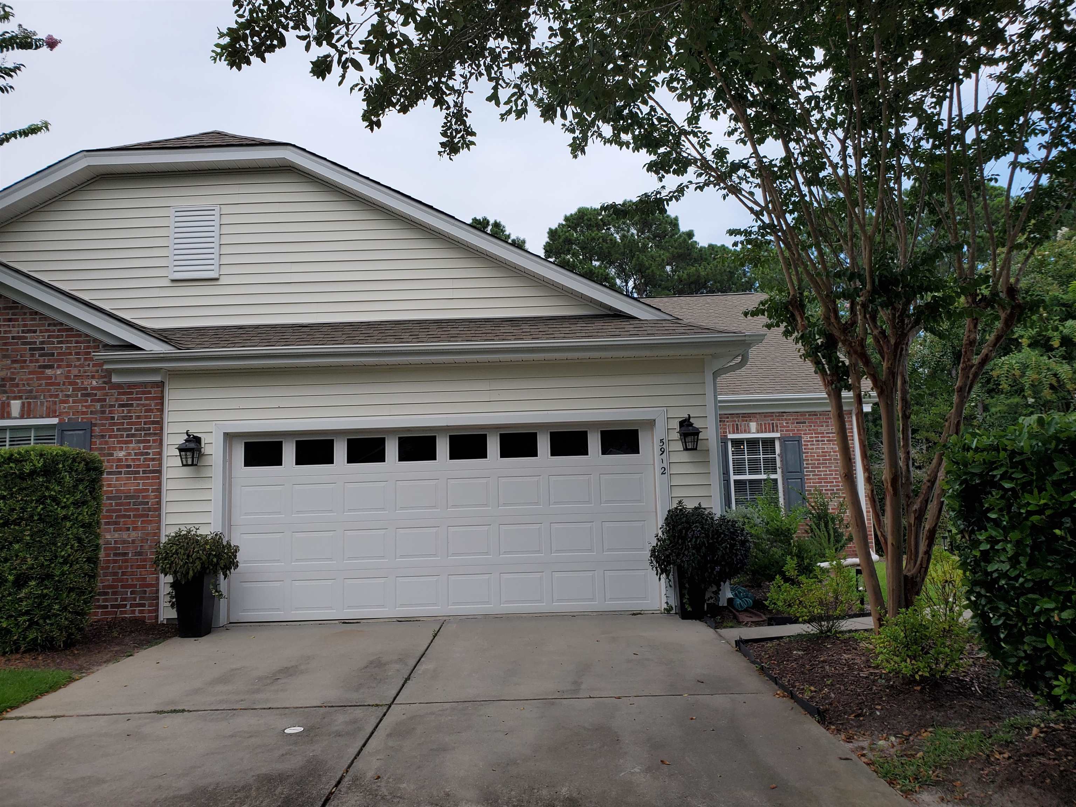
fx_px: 808
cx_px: 538
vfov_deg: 53.1
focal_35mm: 26
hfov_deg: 67.3
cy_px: 404
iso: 50
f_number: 2.4
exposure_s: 1/850
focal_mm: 4.3
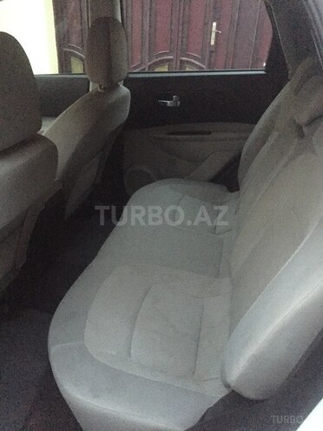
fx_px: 361
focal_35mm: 29
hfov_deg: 48.2
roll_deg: -2.5
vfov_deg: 61.7
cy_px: 216
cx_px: 162
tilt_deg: -30.8
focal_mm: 4.15
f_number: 2.2
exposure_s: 1/17
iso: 1600
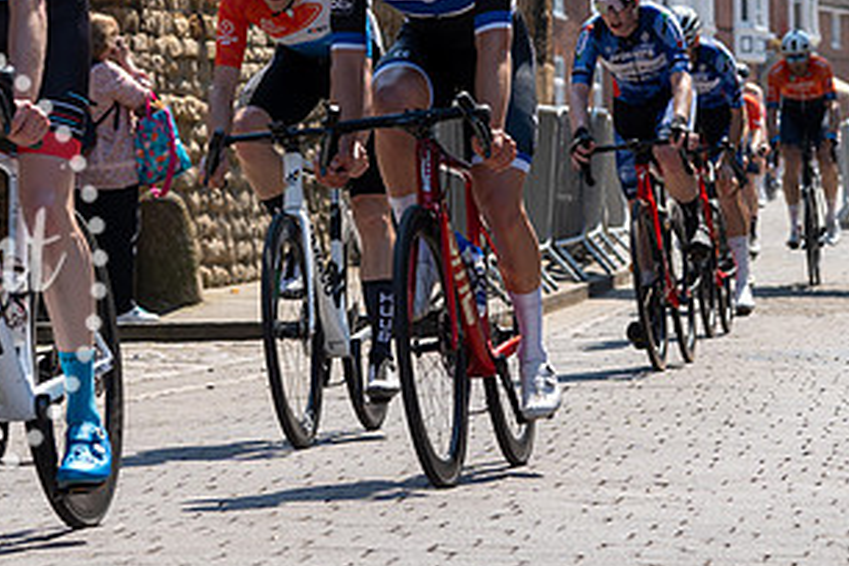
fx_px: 4669
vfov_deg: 6.9
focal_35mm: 198
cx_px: 291
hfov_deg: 10.4
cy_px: -9
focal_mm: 75
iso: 160
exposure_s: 1/800
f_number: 5
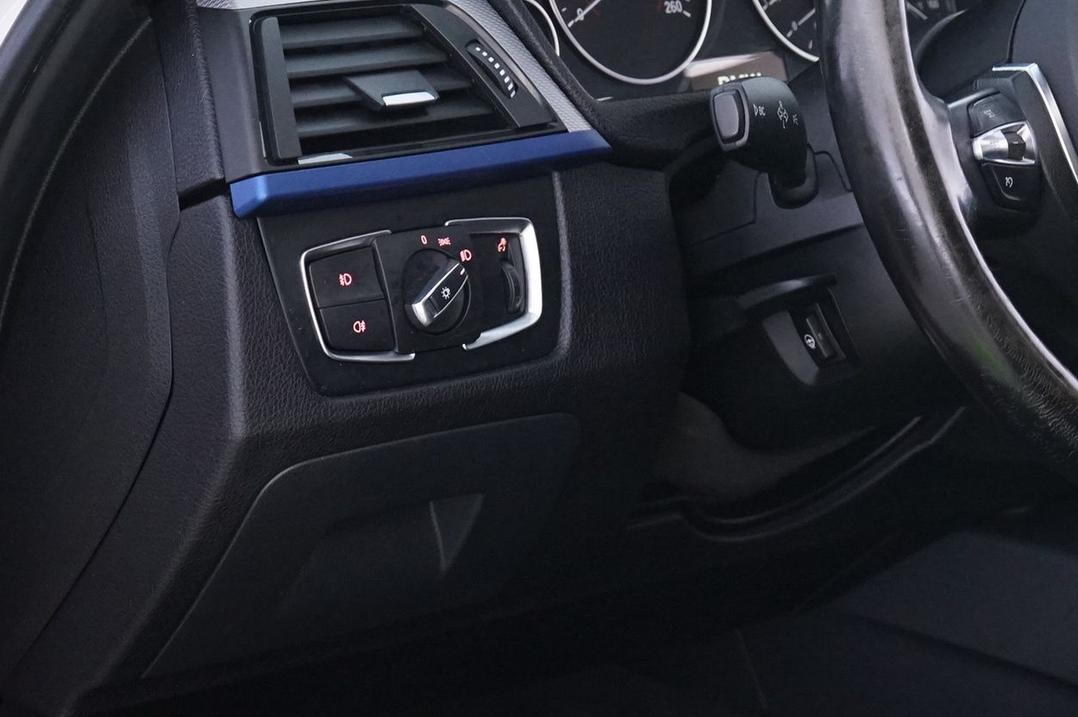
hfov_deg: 16.5
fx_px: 3650
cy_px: 259
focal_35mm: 122
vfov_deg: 11.2
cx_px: 1056
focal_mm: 61
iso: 3200
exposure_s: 1/10
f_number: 6.3
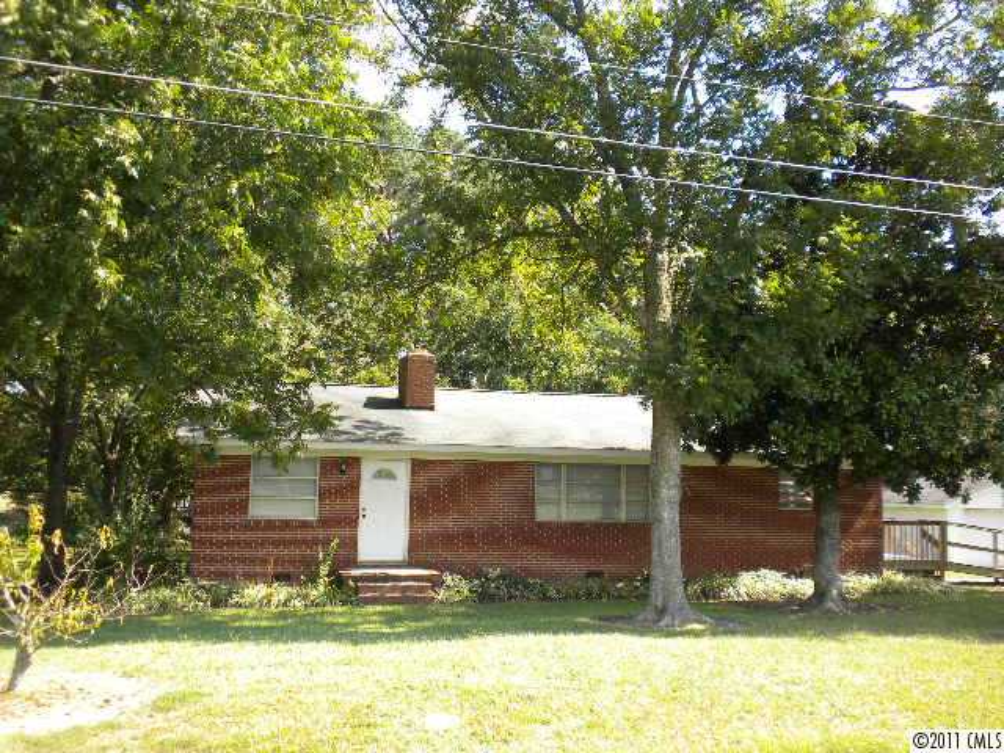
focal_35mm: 37
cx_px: 502
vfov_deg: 38.7
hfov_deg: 50.1
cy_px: 376
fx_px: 1073
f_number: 3.5
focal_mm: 6.6
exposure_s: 1/183
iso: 90
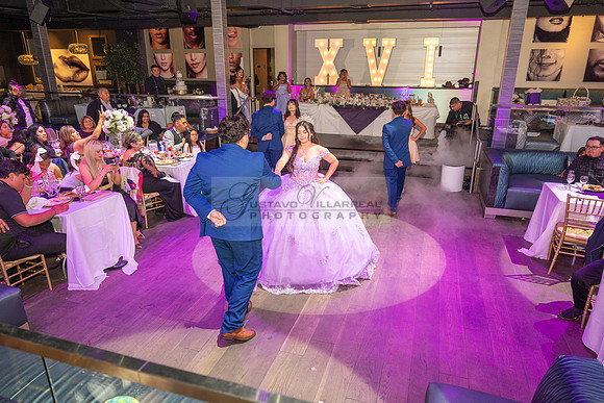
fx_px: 403
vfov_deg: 53.2
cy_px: 202
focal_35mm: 24
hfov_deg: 73.7
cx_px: 302
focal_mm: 24
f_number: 3.5
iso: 1000
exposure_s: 1/125
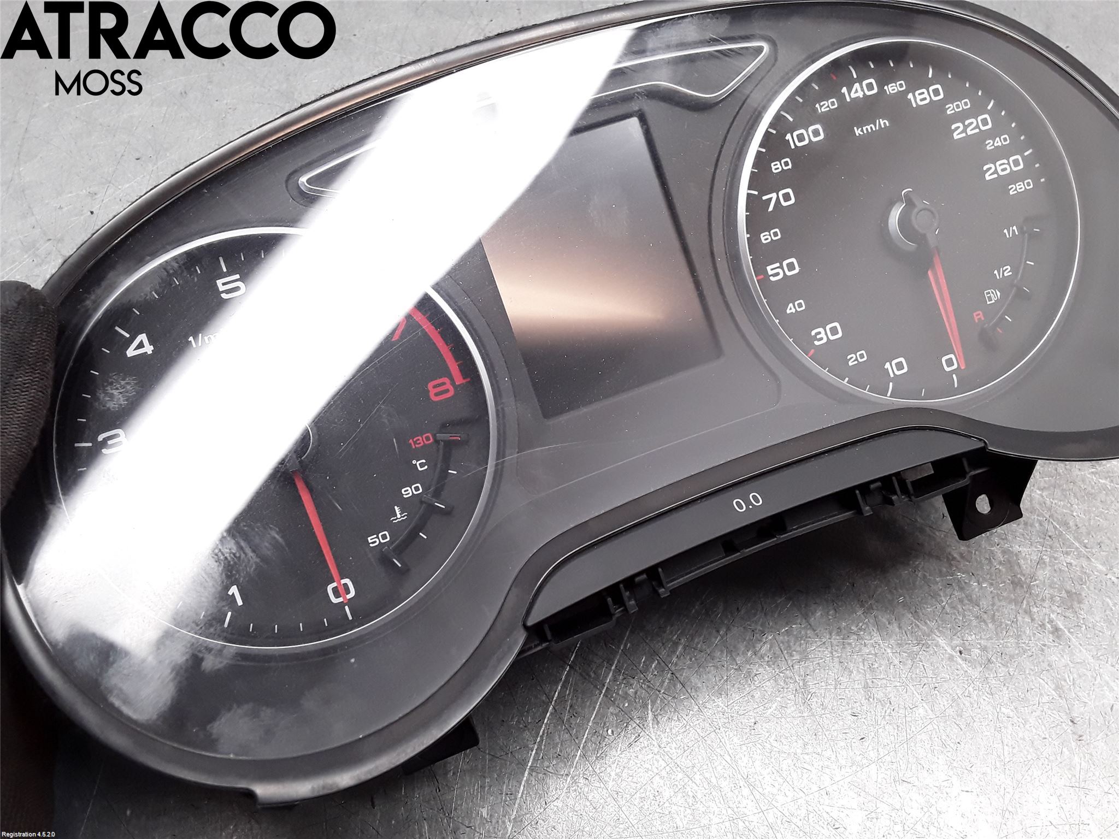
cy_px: 420
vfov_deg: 49.7
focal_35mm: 28
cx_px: 560
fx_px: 905
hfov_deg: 63.4
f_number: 1.9
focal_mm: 2.91
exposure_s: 1/100
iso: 100
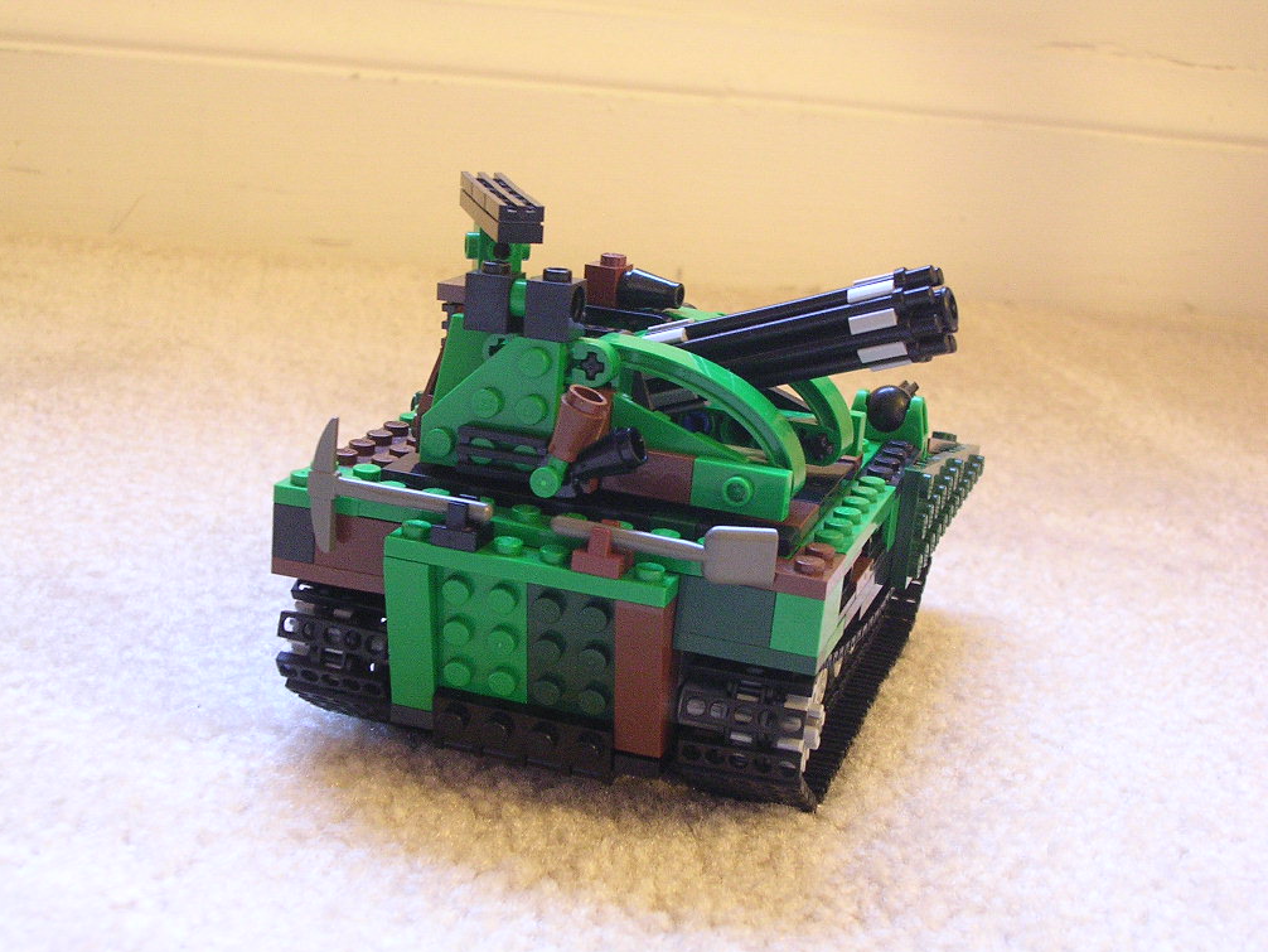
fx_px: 2088
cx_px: 643
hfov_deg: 33.8
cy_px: 474
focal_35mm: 57
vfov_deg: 25.7
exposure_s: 1/2.6
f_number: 3.3
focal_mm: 8.5
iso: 400
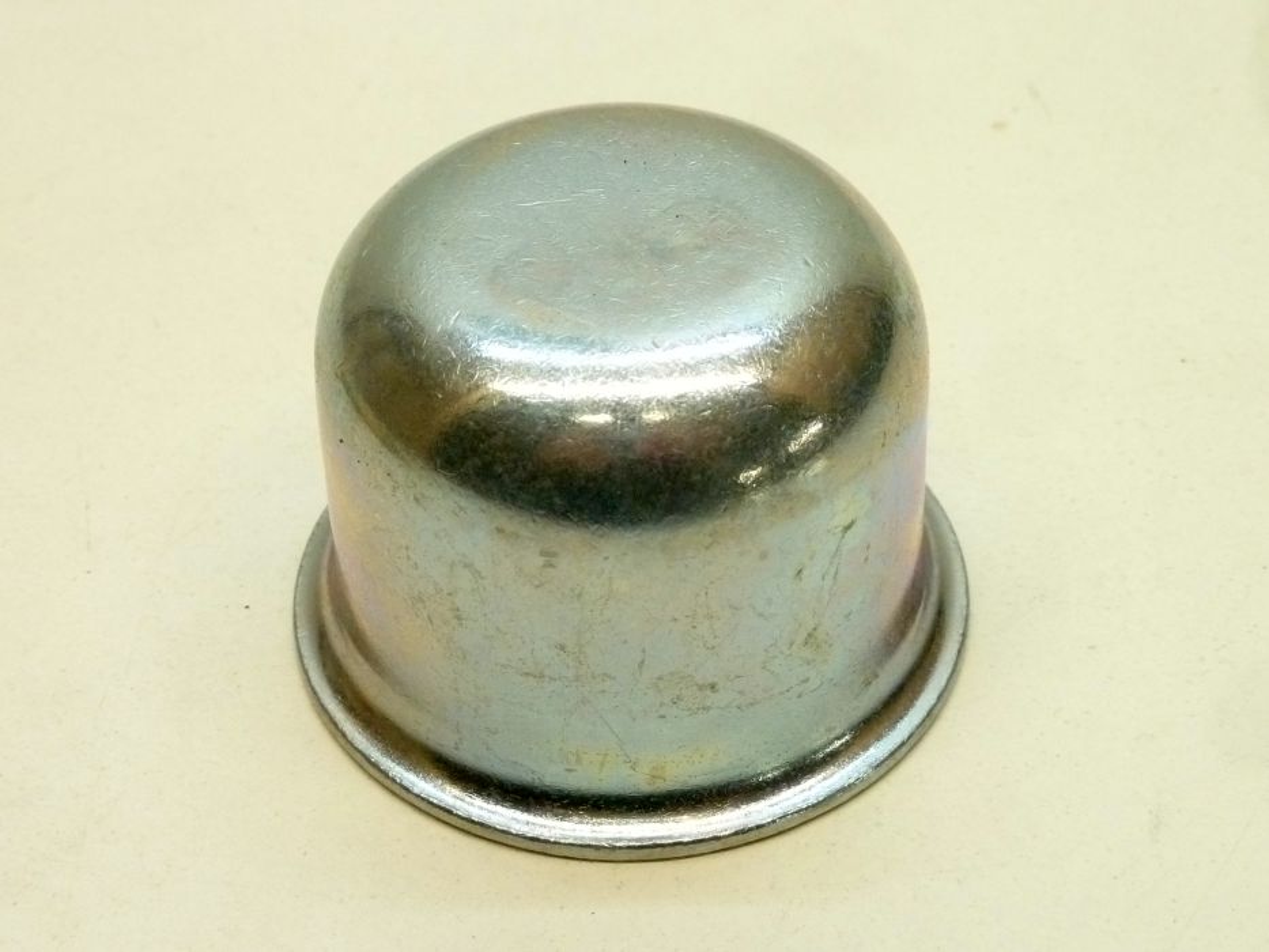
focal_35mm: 59
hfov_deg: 32.7
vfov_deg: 24.8
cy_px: 476
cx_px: 634
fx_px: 2163
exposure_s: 1/40
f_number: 3.9
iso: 400
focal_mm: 9.7
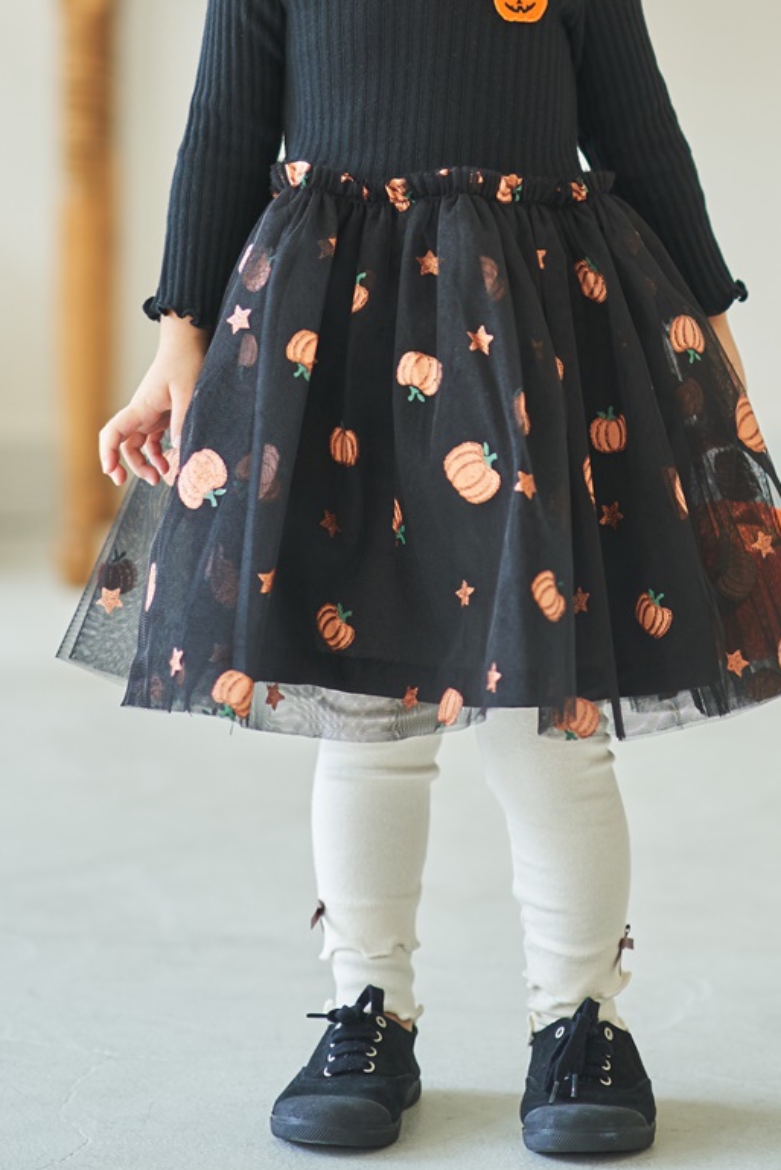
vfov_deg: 10.2
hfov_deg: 6.9
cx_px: 518
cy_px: -55
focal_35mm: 199
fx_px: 6472
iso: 200
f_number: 1.4
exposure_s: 1/250
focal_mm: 85
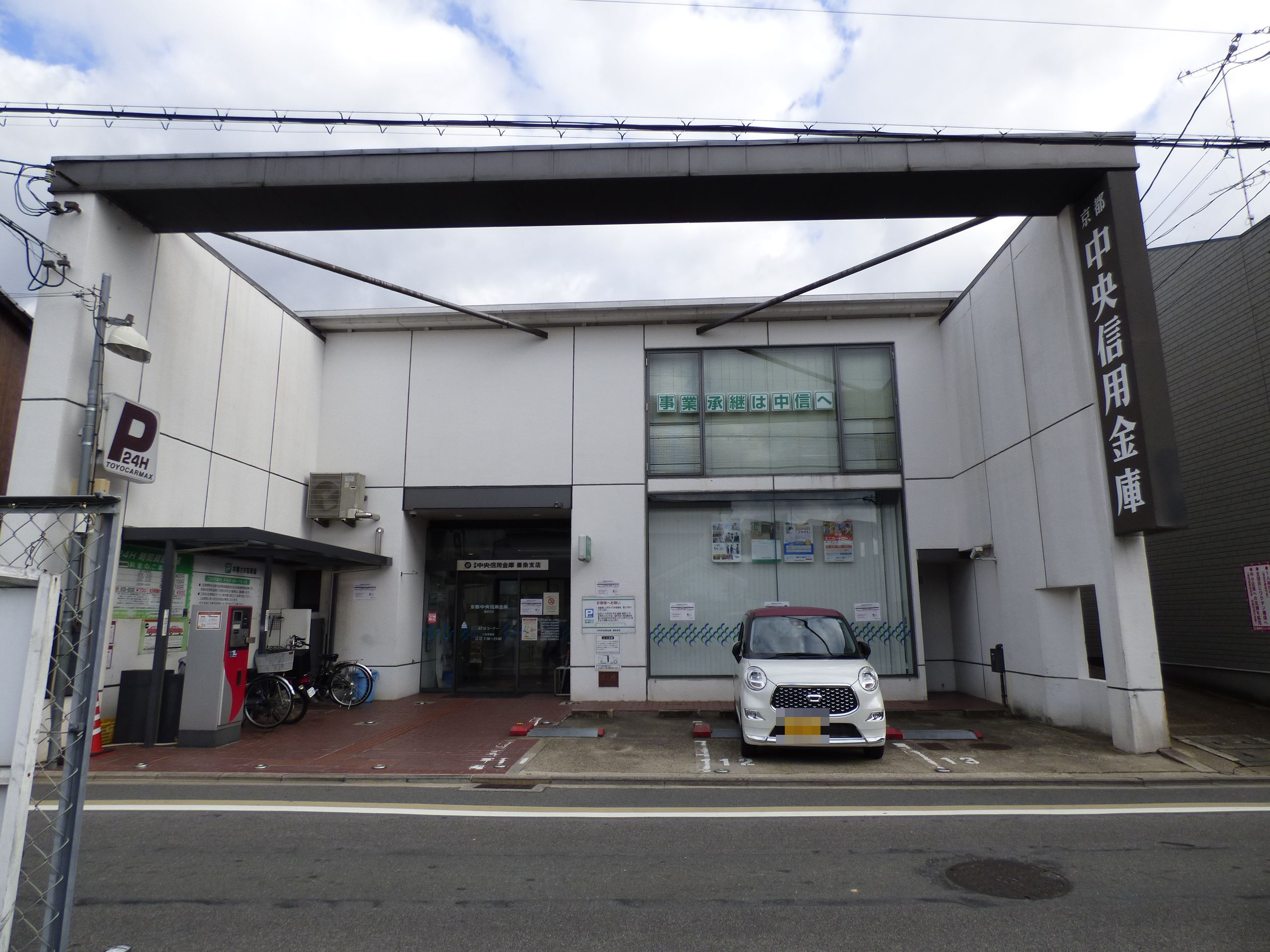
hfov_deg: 81.7
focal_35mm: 20
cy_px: 476
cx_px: 635
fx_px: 734
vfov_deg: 66.0
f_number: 2.8
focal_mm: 3.58
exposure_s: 1/1000
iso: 100
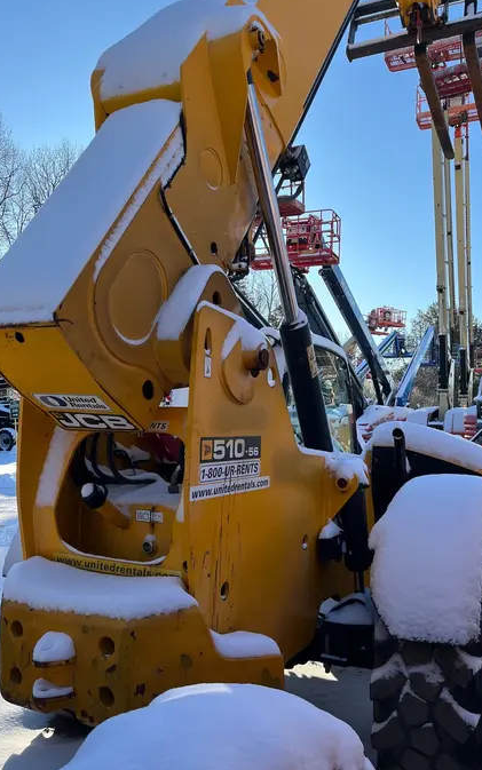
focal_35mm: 30
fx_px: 630
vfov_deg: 62.8
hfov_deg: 41.8
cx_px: 274
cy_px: 412
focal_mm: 5.1
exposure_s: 1/1212
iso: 50
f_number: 1.6
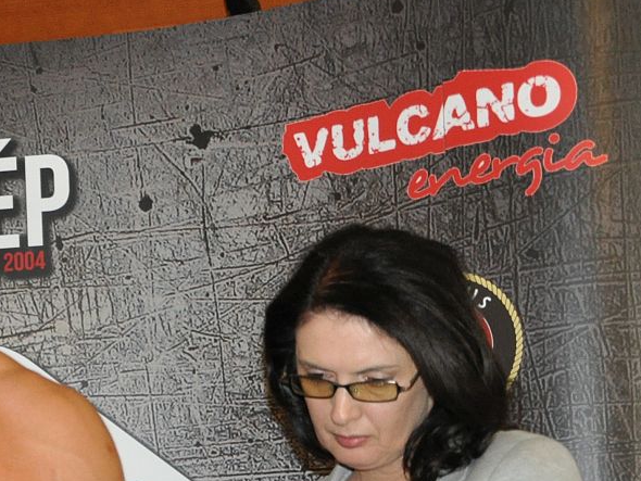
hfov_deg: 15.4
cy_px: 621
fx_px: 2279
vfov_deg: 11.7
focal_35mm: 123
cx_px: -155
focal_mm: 28
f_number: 4
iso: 800
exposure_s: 1/60
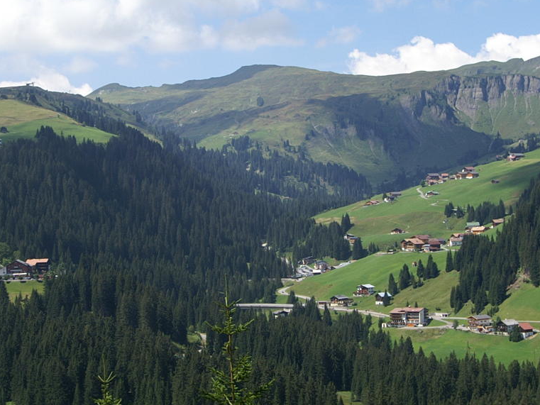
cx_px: 224
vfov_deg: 18.4
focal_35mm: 80
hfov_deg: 24.4
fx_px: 1248
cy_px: 195
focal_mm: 22
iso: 100
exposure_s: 1/350
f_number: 6.7
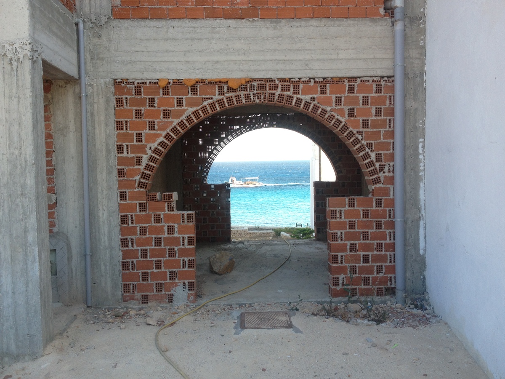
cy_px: 190
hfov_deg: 52.6
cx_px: 252
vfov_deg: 40.7
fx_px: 511
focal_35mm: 35
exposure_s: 1/223
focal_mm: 4.28
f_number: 2.4
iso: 50
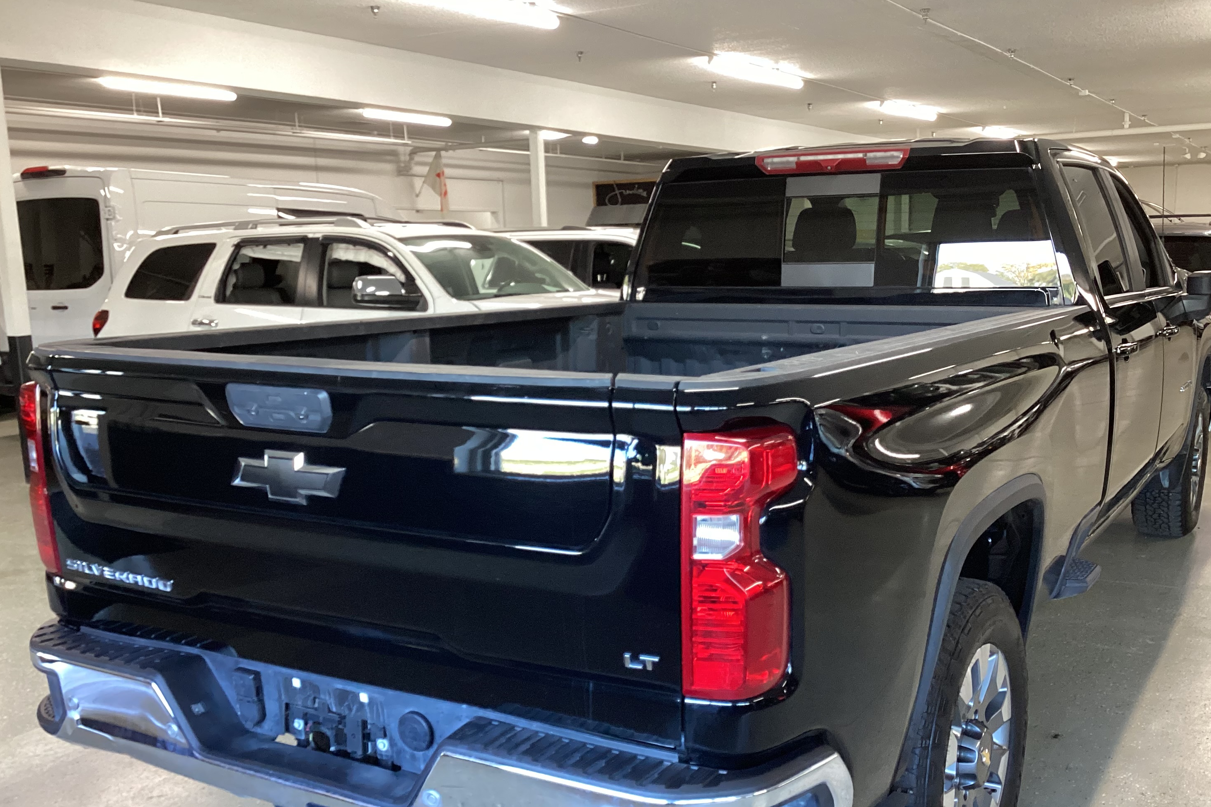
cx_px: 642
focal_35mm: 36
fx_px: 1211
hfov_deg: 53.1
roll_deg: +1.5
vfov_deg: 36.7
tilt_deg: -13.9
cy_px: 502
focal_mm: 3.3
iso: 250
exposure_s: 1/50
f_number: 2.4
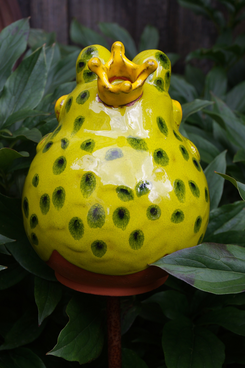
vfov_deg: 37.9
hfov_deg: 25.7
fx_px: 536
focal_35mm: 52
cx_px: 122
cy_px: 184
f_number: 9
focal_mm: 35
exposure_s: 1/60
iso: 200
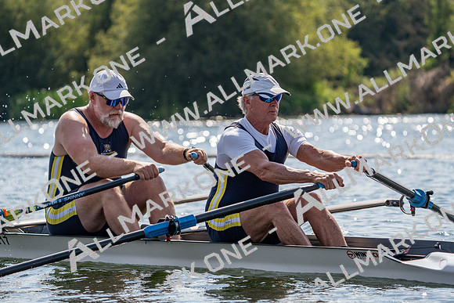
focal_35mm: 200
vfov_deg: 6.9
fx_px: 2523
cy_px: 152
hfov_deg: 10.3
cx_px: 227
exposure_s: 1/1600
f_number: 5.6
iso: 200
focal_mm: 200
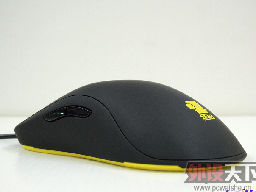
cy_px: 98
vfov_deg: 27.5
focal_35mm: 53
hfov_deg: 36.2
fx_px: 392
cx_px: 131
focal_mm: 9
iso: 400
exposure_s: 1/15
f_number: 3.7
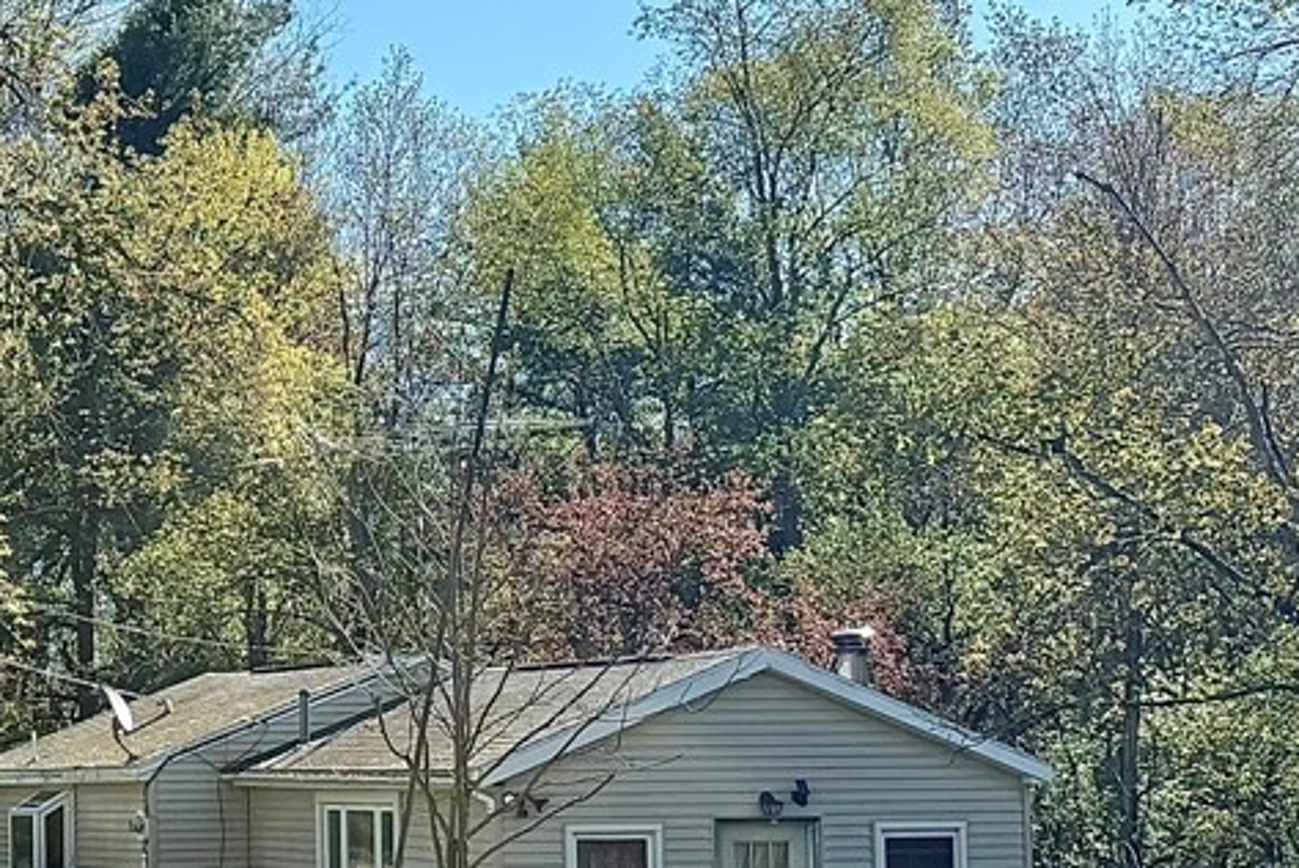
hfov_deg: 33.6
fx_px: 1950
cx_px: -5
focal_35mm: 54
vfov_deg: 24.6
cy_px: 722
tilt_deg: +2.4
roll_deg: +0.0
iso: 80
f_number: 1.78
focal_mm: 6.76
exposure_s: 1/3953
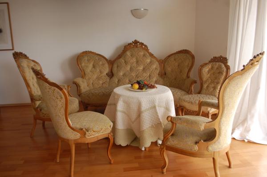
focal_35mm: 27
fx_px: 200
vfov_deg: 47.7
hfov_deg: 67.5
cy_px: 88
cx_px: 134
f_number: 4
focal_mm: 18
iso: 400
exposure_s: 1/60
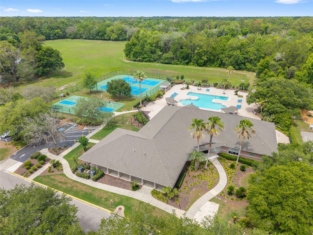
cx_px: 156
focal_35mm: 24
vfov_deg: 56.8
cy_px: 118
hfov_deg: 71.6
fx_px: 217
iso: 150
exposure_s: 1/3000
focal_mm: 8.67
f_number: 1.8
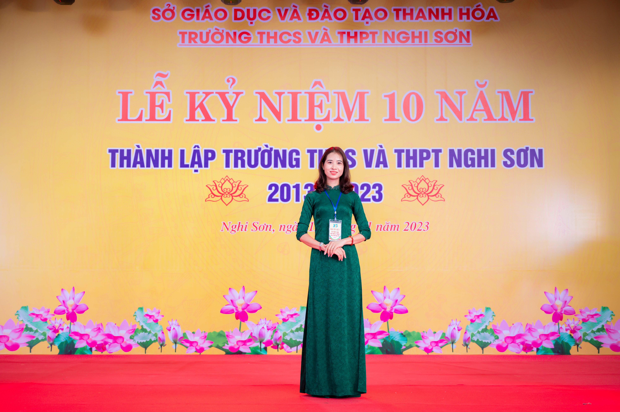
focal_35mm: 49
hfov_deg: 40.4
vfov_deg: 27.5
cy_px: 206
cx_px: 310
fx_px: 843
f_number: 4
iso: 500
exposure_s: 1/250
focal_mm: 49
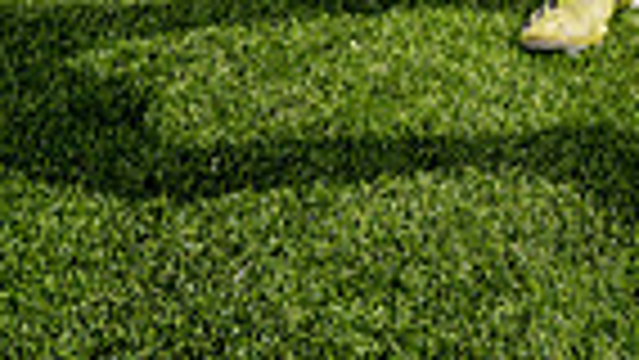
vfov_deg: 8.6
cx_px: 666
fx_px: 2085
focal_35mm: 123
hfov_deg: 17.0
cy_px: -608
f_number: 4
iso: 100
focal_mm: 37
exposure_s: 1/1000
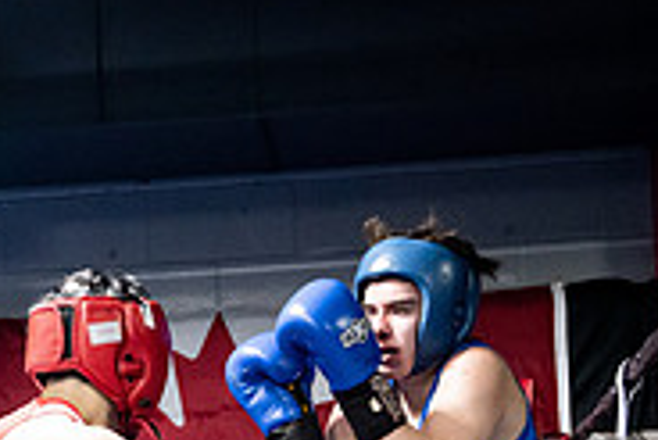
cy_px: 613
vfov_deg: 12.3
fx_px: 1957
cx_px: 43
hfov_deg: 18.7
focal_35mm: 107
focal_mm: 34
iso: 8000
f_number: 2.8
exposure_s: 1/1000
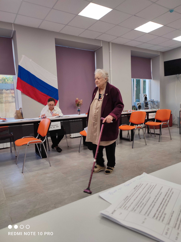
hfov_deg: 54.9
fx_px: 174
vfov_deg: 69.4
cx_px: 90
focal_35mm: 25
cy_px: 121
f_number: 1.9
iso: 54
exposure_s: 1/50
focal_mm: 6.04
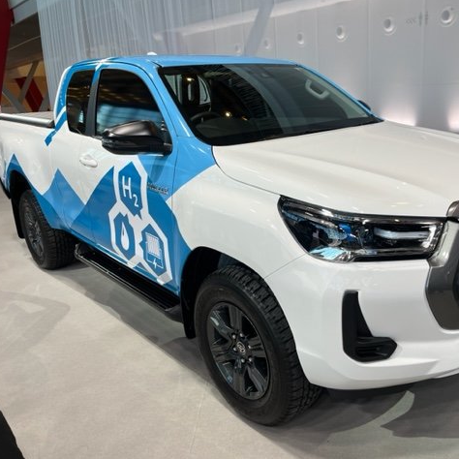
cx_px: 289
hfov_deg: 51.9
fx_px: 465
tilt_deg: -17.5
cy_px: 229
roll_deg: +3.3
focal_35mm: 31
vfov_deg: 52.5
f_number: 1.6
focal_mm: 5.1
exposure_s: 1/120
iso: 32
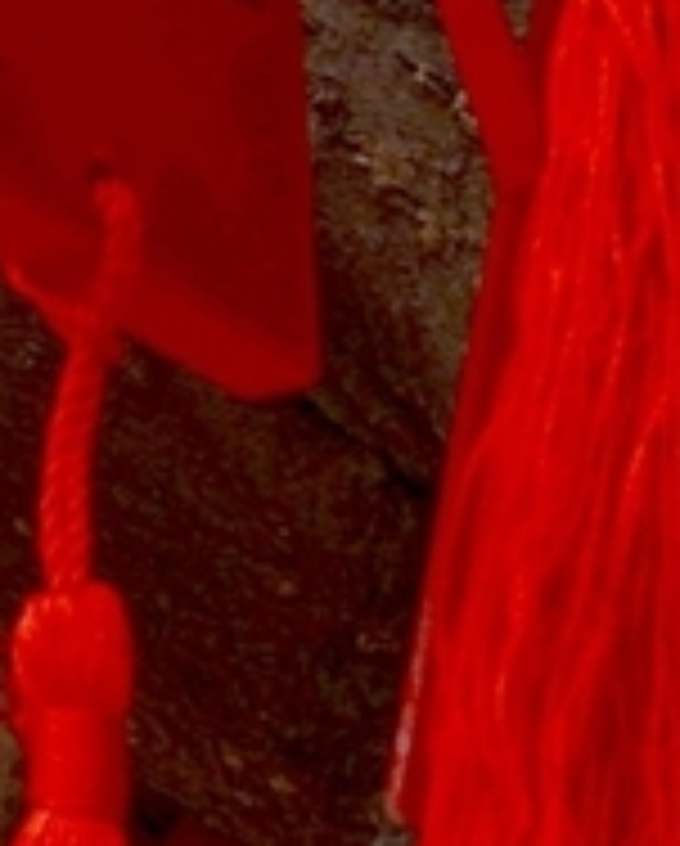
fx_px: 13021
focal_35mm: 519
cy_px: -468
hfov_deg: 3.0
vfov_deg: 3.7
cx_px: 500
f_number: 9
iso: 100
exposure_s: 1/160
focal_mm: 45
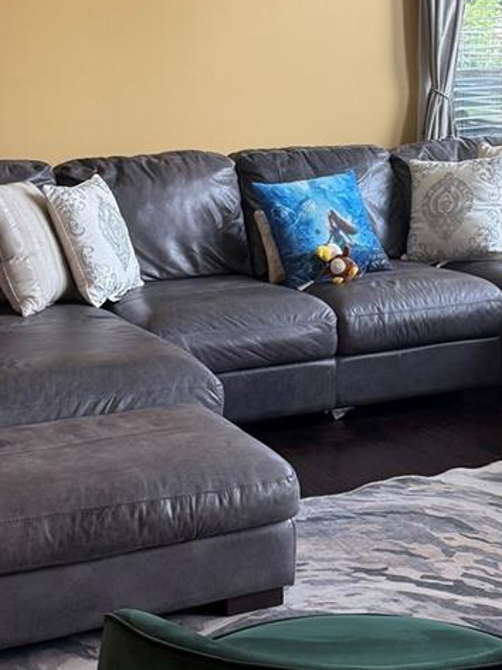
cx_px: 362
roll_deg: -0.5
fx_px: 1510
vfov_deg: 24.7
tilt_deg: -5.8
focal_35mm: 78
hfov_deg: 18.8
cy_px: 143
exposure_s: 1/240
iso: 160
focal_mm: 6.76
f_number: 1.78
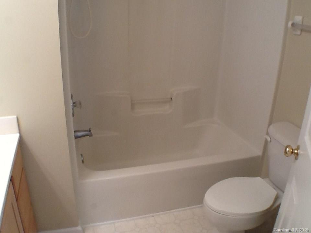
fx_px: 395
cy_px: 116
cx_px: 156
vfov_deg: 32.9
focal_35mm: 44
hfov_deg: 42.9
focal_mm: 2.03
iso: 50
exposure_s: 1/30
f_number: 2.4
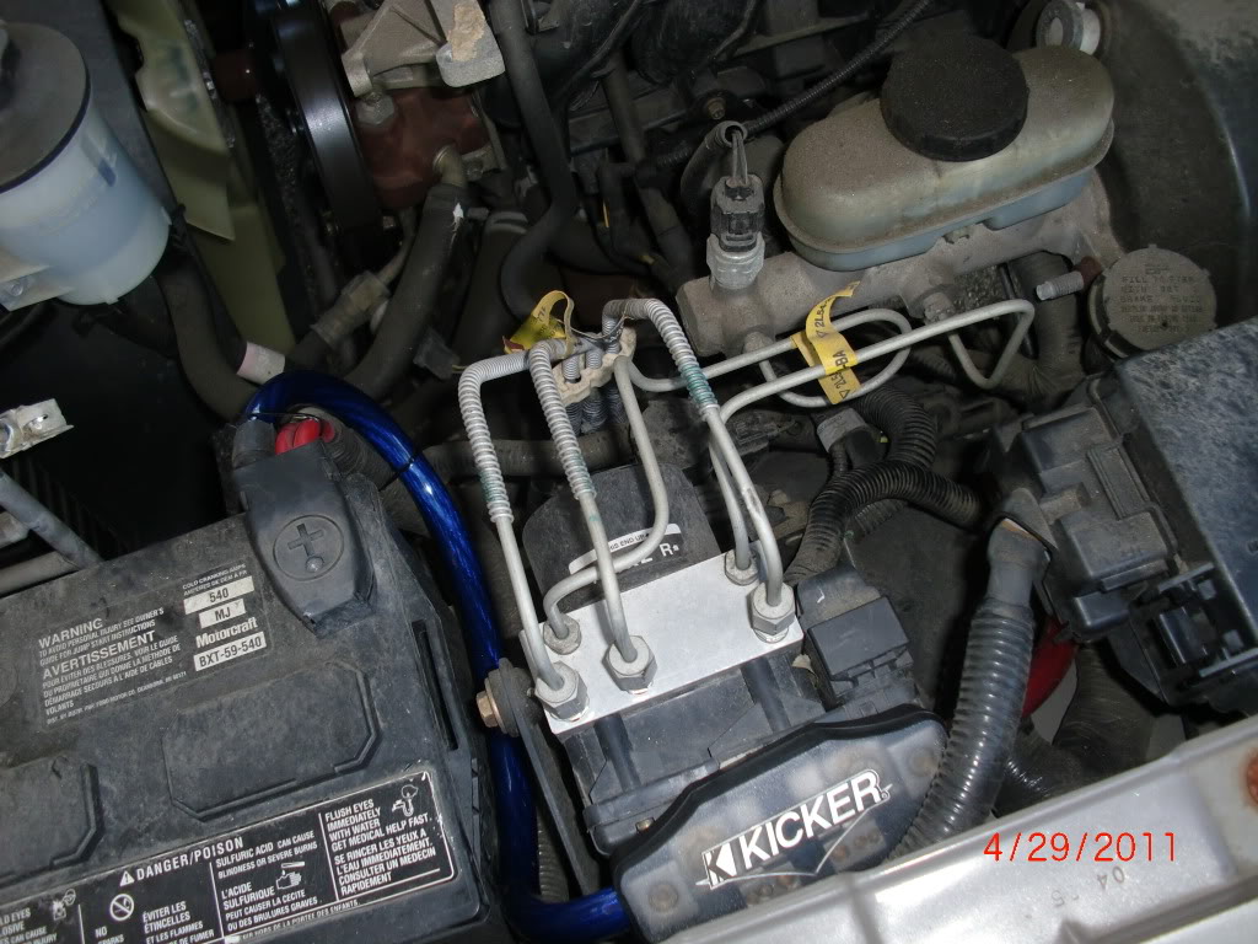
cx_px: 629
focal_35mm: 36
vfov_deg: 39.7
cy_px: 472
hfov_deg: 51.4
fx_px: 1308
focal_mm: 6.3
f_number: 2.8
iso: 125
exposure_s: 1/60
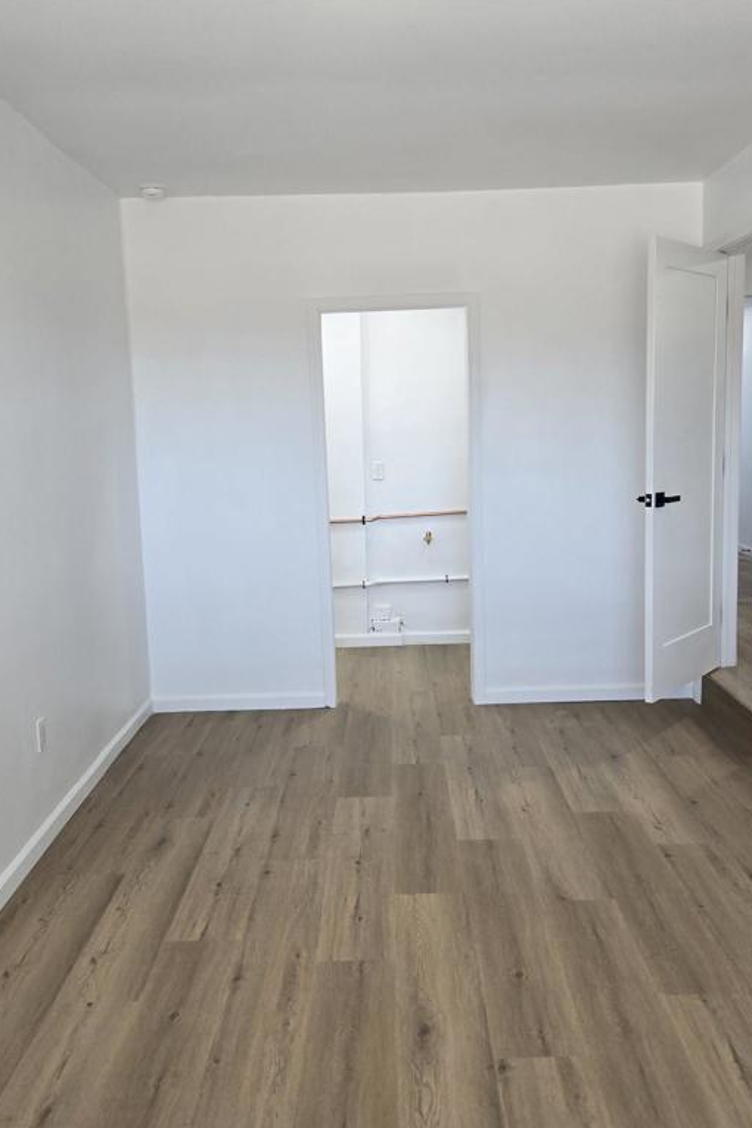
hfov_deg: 41.1
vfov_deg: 58.7
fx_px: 1003
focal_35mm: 32
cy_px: 563
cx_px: 370
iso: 64
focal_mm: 5.4
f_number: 1.8
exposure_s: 1/120
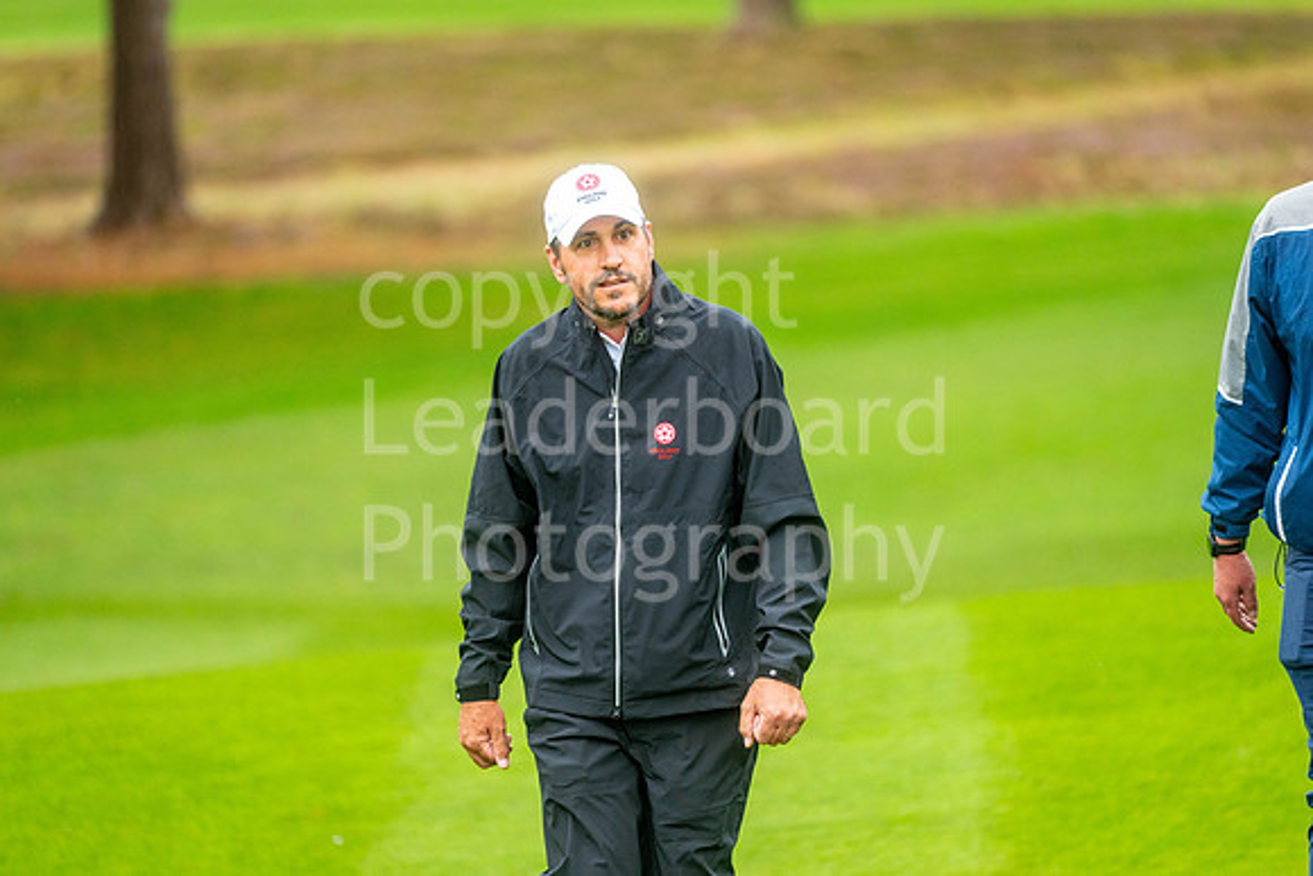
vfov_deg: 4.6
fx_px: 10944
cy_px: 438
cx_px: 656
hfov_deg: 6.9
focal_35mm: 300
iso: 800
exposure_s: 1/800
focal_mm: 300
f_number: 4
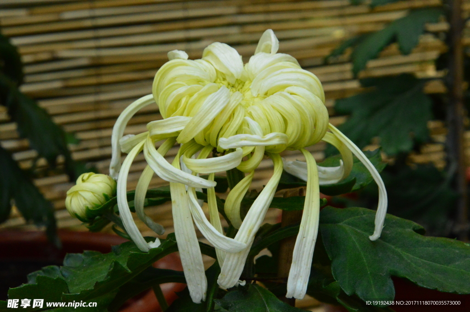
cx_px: 235
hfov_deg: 17.1
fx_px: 1565
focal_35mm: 120
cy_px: 156
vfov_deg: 11.4
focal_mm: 80
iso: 2800
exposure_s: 1/250
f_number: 18
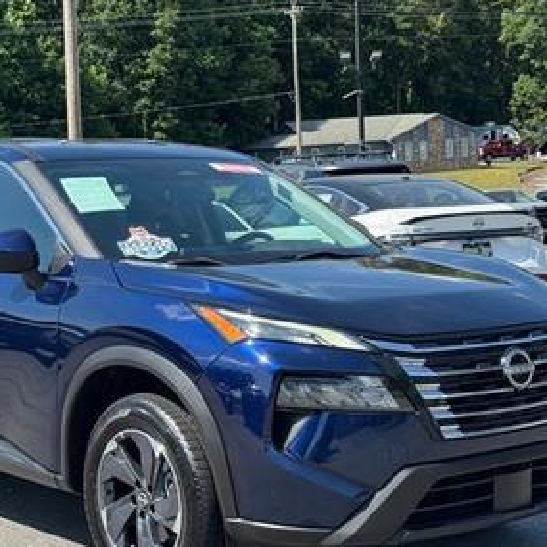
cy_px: 357
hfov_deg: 23.0
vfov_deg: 23.0
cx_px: 202
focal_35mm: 75
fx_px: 1341
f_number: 1.78
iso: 64
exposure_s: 1/1984
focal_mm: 6.76
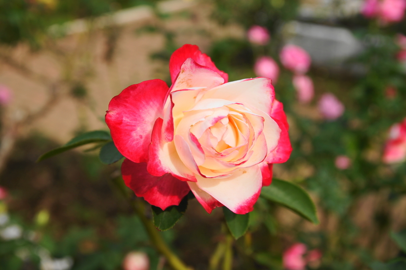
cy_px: 135
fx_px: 507
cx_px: 203
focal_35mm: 45
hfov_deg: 43.7
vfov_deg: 29.8
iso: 100
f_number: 5.6
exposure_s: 1/640
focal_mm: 30
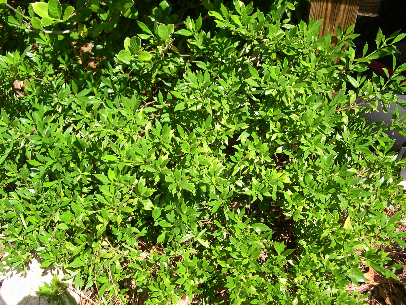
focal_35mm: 38
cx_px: 203
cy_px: 152
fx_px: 446
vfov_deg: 37.7
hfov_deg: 49.0
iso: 100
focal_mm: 8
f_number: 2.8
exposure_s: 1/452
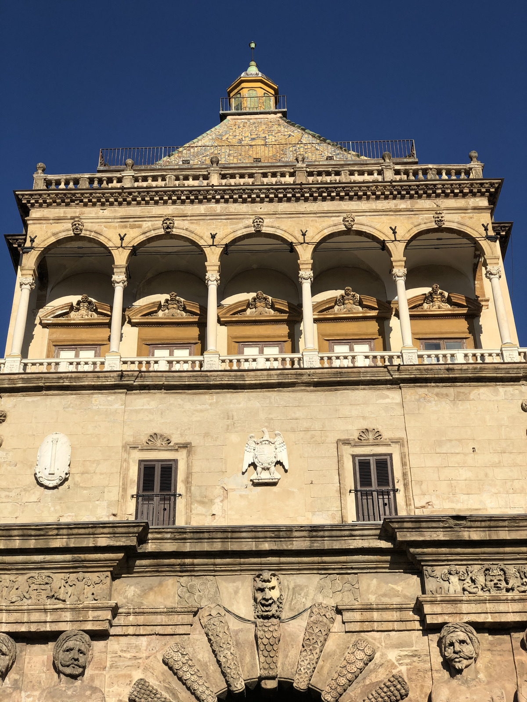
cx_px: 264
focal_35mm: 52
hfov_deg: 28.0
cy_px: 351
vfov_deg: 36.8
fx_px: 1056
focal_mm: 6
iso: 16
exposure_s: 1/1779
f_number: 2.4
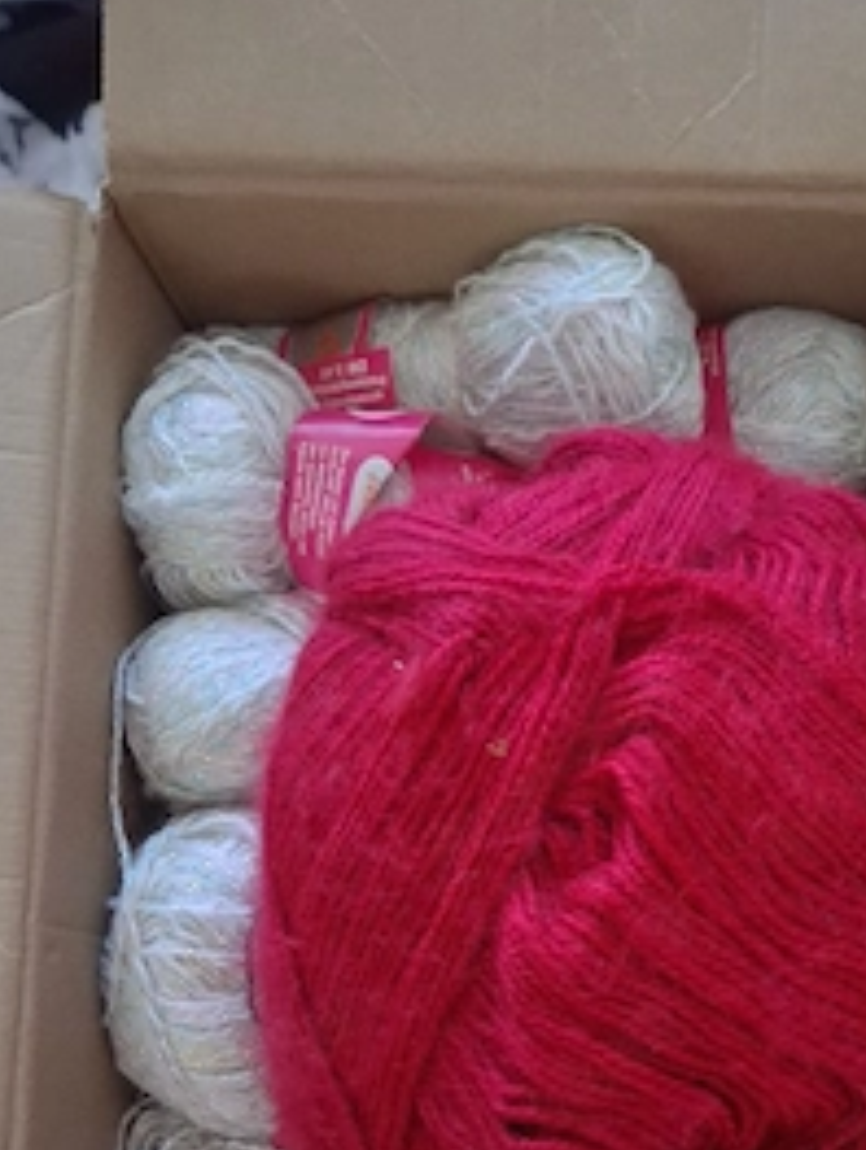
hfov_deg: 34.5
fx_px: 1364
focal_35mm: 41
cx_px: 647
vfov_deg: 44.7
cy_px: 809
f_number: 1.8
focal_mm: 4
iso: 1000
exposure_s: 1/13
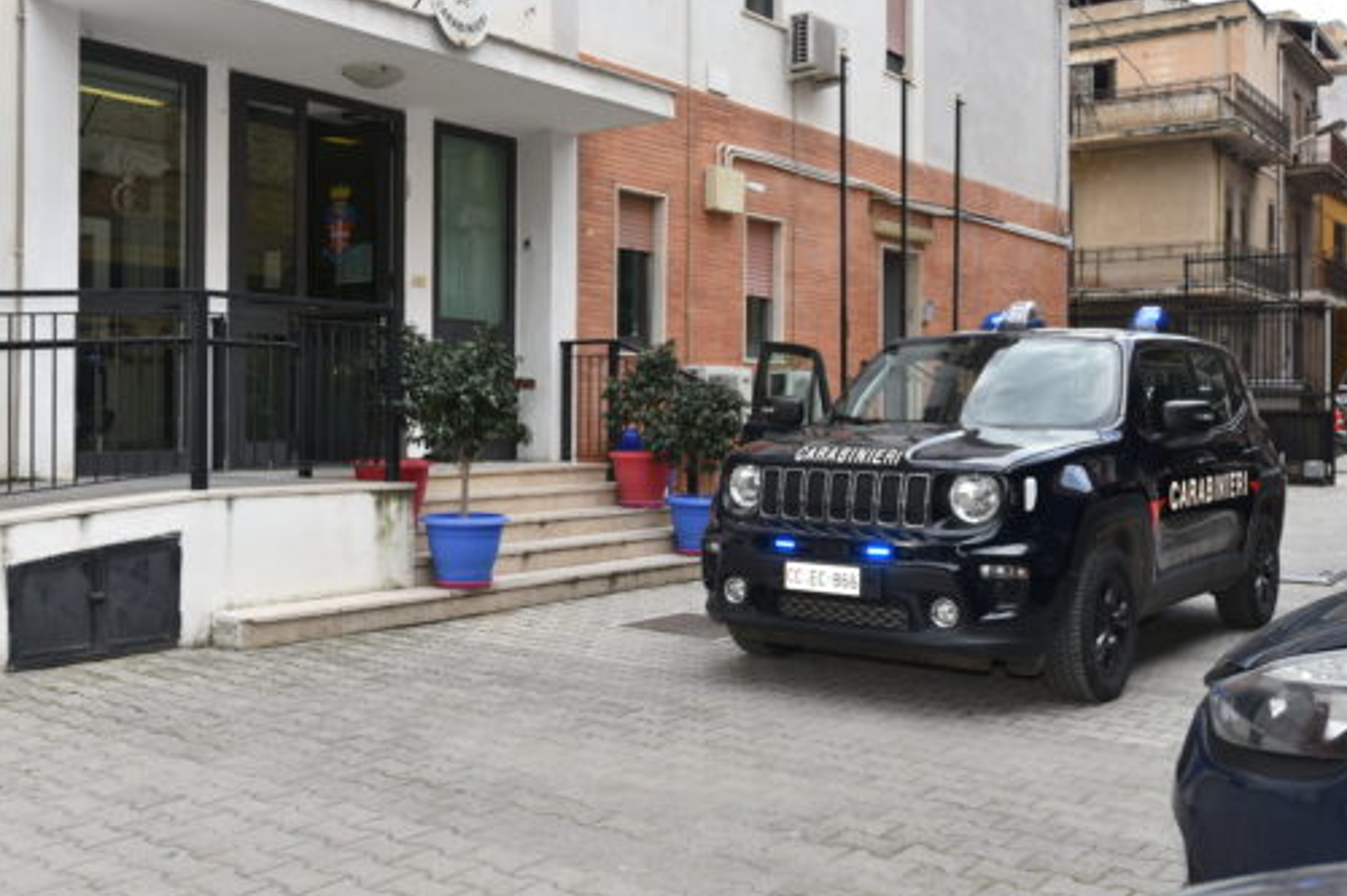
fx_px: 1346
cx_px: 676
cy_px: 417
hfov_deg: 53.1
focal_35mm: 36
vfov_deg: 36.8
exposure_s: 1/125
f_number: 5.6
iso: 220
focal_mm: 30
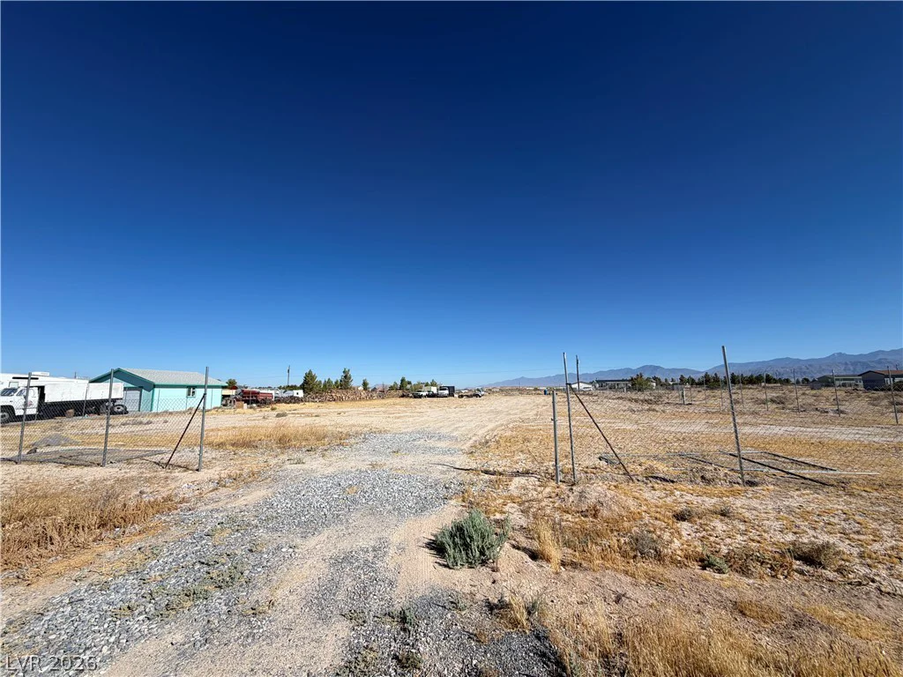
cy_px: 338
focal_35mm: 14
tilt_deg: +8.7
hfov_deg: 102.1
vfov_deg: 85.7
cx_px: 452
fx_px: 365
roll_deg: +1.0
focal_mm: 2.22
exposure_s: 1/1399
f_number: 2.2
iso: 20
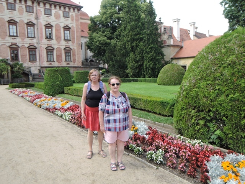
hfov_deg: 63.4
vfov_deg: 49.7
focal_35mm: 28
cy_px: 92
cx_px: 122
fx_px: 198
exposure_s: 1/400
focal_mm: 6
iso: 80
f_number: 2.8
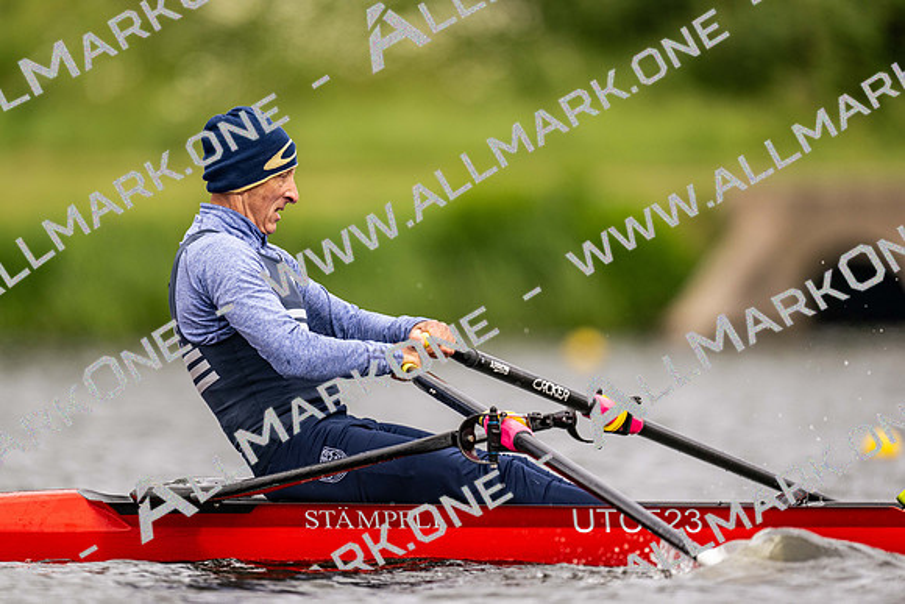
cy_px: 302
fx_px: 15086
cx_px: 452
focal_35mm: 600
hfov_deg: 3.4
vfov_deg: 2.3
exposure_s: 1/2500
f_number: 4
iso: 800
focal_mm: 600
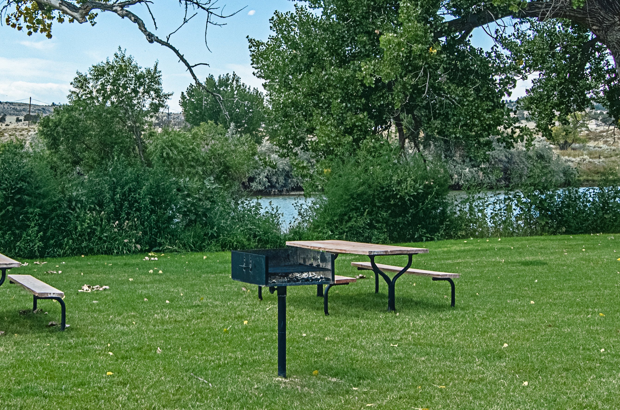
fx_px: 1134
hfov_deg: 30.2
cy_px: 156
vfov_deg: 20.5
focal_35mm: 66
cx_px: 181
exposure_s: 1/4000
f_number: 8
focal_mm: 24
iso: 400
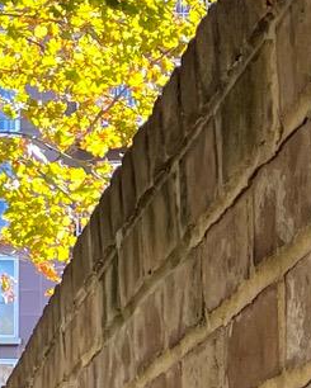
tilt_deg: +6.1
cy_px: 347
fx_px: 1955
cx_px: -891
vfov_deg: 11.3
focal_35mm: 170
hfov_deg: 7.1
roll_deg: -3.9
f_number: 1.6
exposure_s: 1/129
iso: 32
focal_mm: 5.1
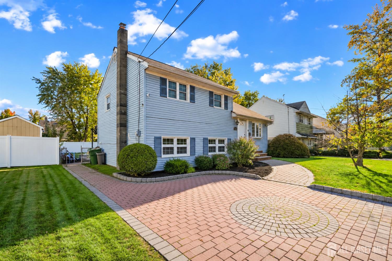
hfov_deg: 96.7
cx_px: 196
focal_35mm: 16
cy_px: 130
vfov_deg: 73.7
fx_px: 174
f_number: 9
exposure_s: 1/320
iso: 250
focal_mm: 16
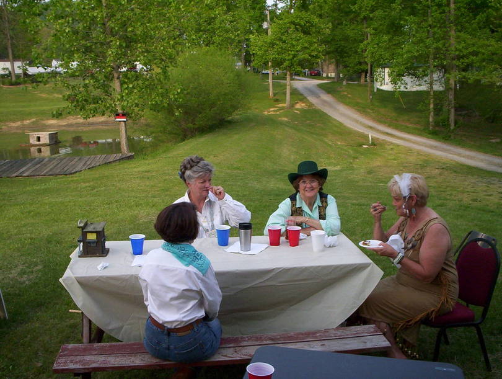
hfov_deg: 48.9
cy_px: 190
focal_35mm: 38
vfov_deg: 37.8
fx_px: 552
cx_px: 251
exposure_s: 1/172
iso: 100
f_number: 4.5
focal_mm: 4.99
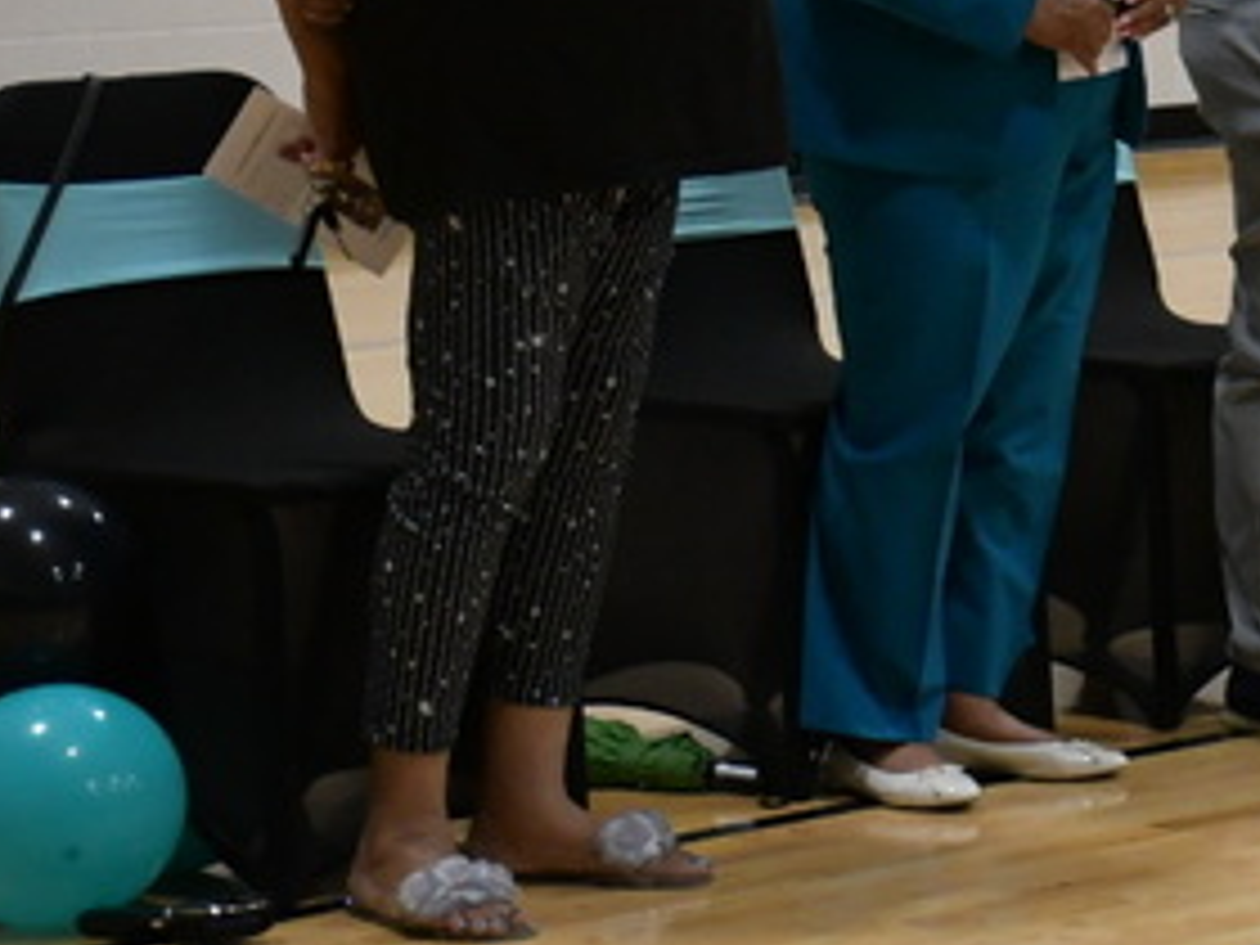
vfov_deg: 8.1
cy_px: -74
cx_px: 2259
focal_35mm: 183
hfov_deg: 10.2
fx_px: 6661
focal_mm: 35
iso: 1600
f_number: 4.2
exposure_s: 1/125
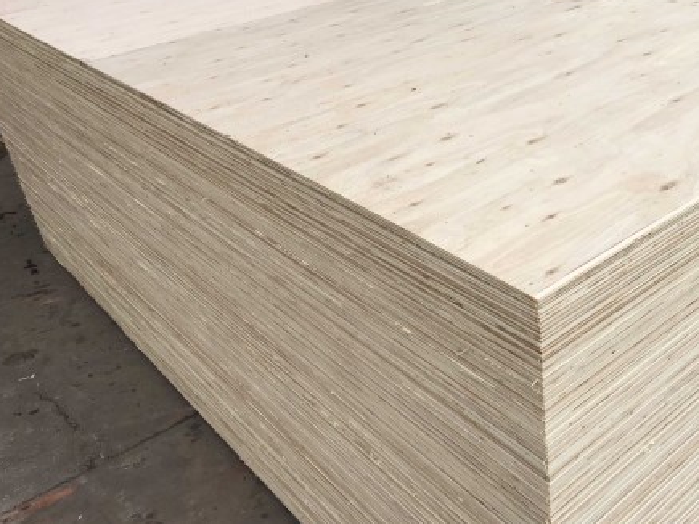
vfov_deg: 35.8
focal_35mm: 40
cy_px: 214
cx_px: 468
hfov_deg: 46.1
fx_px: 807
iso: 50
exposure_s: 1/17
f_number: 2.2
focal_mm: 4.15
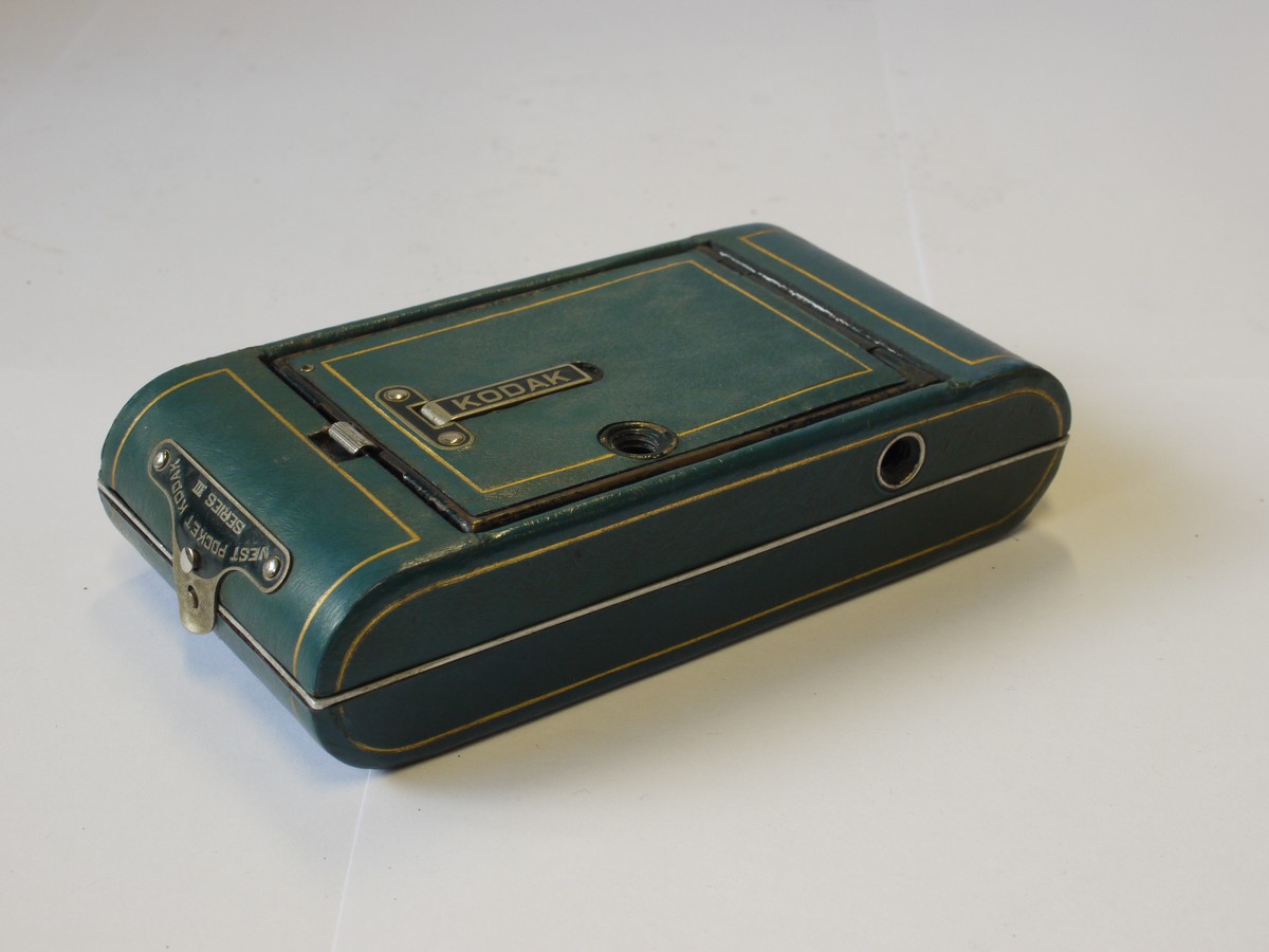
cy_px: 476
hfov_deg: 32.2
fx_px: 2200
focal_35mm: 60
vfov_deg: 24.4
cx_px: 634
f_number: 11
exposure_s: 1/25
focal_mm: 30
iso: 400
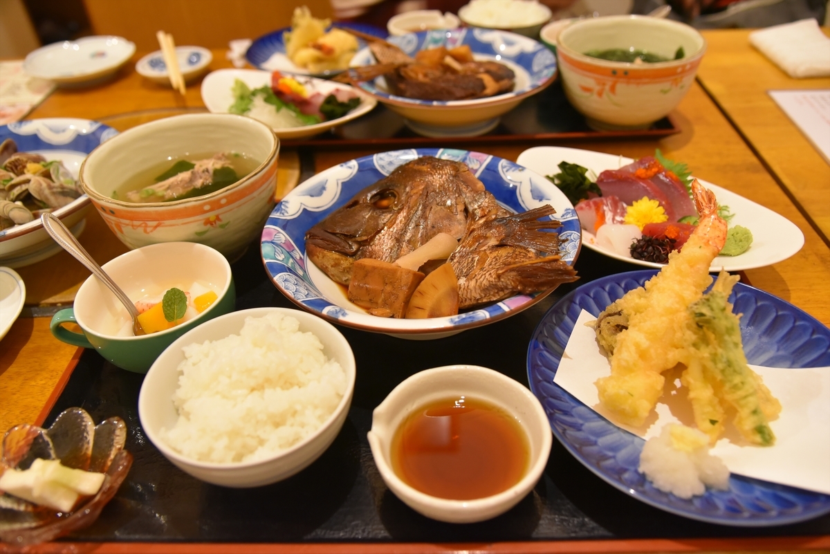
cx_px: 415
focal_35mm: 30
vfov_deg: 43.6
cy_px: 277
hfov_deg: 61.9
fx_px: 692
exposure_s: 1/50
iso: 3200
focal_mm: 30
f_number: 4
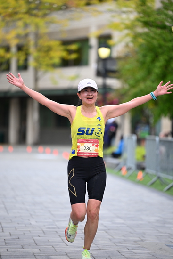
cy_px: 130
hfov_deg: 7.6
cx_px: 86
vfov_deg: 11.4
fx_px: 1297
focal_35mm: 180
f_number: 2.8
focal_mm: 180
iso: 640
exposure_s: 1/1600
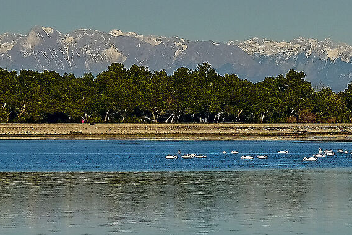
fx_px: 3421
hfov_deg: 5.9
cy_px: 30
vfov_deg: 3.9
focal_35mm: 350
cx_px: 432
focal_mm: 55
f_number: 11
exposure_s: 1/1000
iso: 400
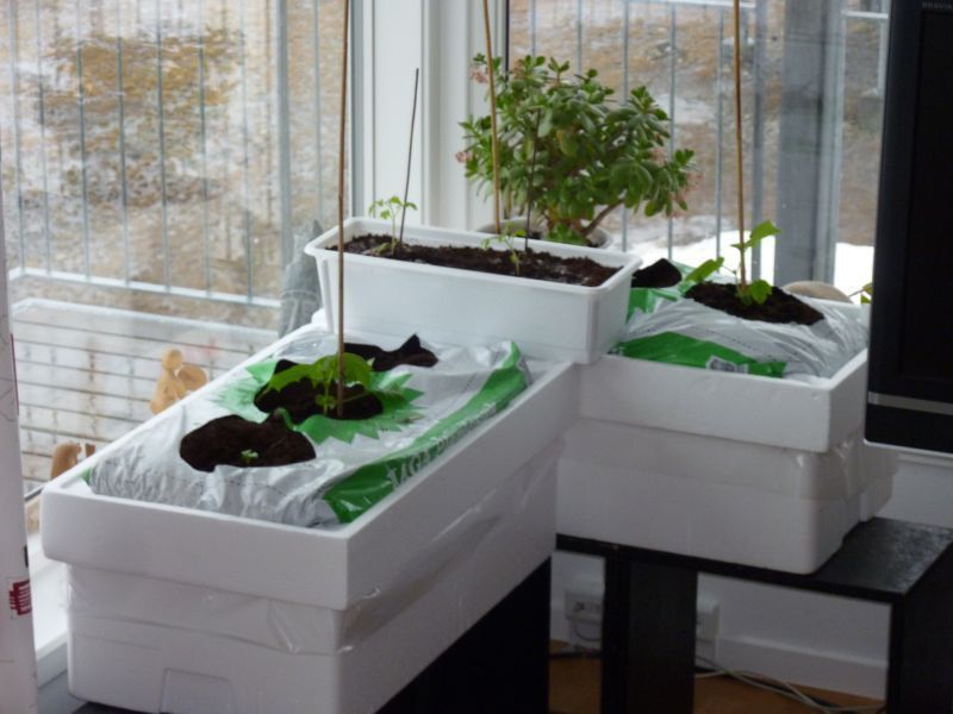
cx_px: 476
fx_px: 3276
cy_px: 357
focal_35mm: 119
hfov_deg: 16.6
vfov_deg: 12.5
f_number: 4.4
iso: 200
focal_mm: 19.5
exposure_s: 1/100
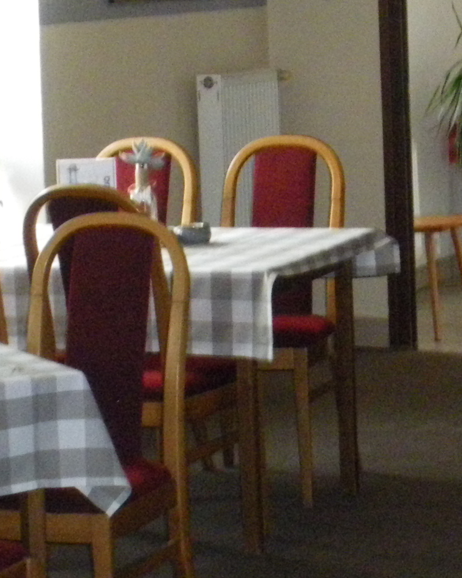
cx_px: 587
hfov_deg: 11.0
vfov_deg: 13.9
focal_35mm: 137
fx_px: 2343
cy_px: 15
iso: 800
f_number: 4
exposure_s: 1/50
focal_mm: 7.5
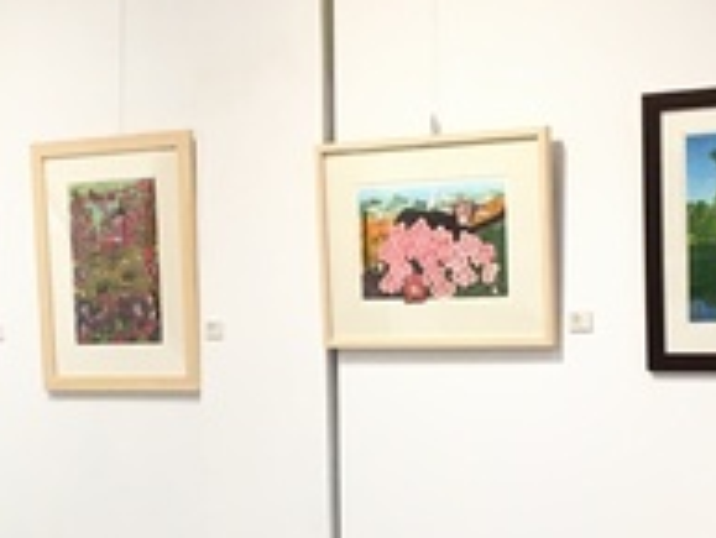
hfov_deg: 18.5
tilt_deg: -3.8
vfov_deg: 14.0
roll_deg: +1.8
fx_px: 2173
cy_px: 451
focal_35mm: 105
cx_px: 100
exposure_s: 1/30
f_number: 2.2
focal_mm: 4.15
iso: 40
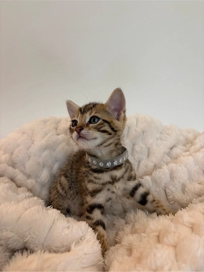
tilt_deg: -0.2
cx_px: 102
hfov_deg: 53.1
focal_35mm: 26
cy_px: 136
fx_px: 204
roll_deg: +0.6
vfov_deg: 67.3
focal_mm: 5.96
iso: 125
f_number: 1.6
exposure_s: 1/51
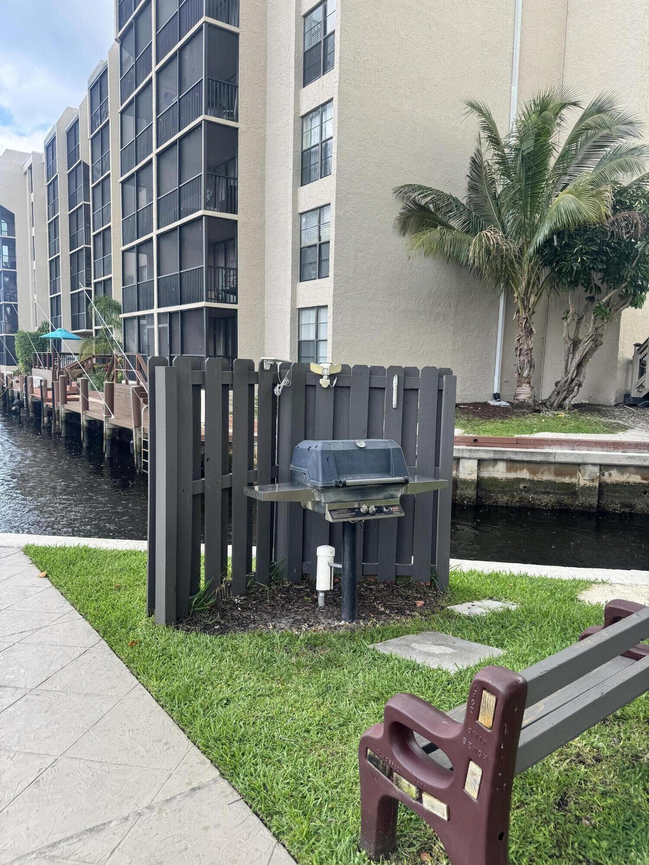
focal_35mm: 24
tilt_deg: -7.1
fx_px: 600
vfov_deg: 71.6
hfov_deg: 56.8
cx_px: 324
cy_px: 432
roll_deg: -1.2
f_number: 1.78
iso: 80
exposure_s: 1/535
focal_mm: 6.76
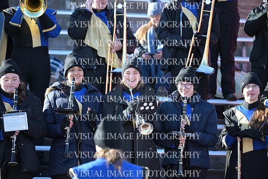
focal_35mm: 200
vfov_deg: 6.9
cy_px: 90
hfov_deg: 10.3
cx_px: 134
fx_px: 1489
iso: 560
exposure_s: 1/1600
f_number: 2.8
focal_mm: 200
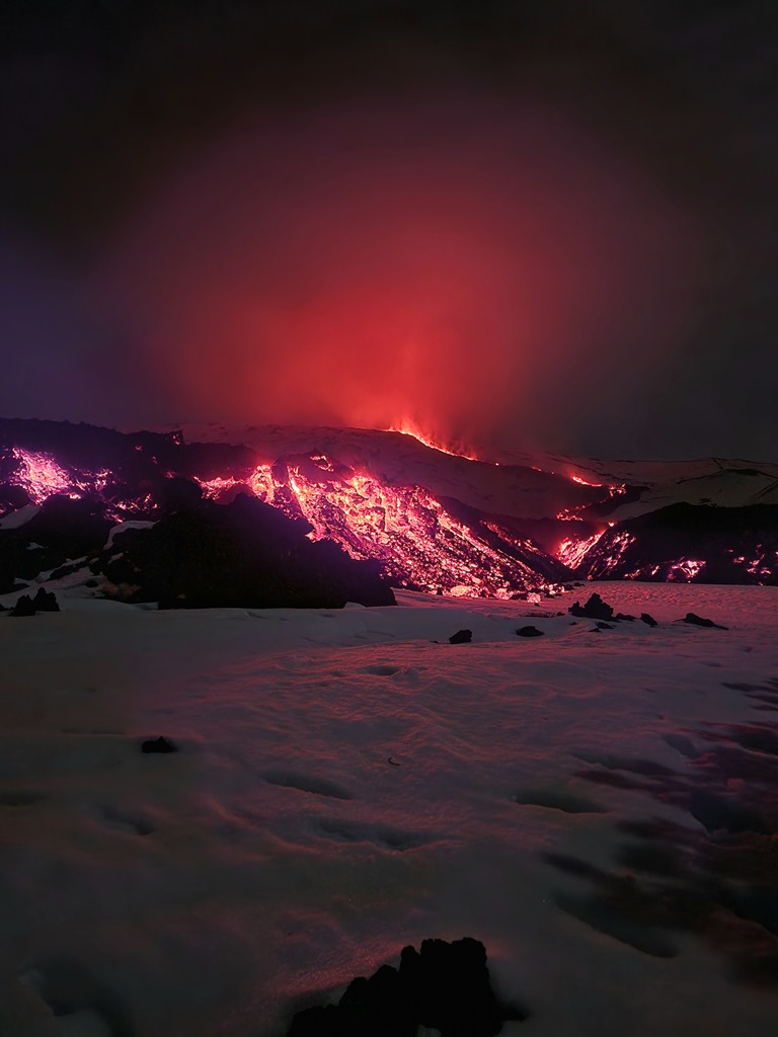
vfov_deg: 73.9
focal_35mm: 23
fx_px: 689
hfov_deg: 58.9
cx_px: 389
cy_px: 518
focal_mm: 6.4
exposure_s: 1/13
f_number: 1.8
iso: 1250
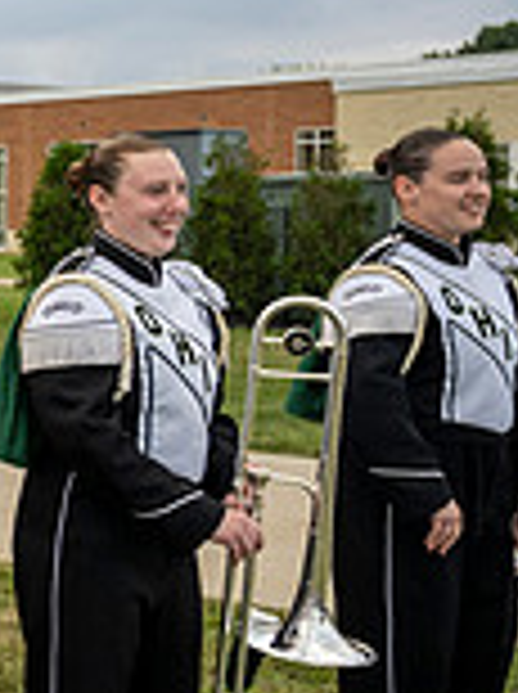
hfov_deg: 13.4
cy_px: 335
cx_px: -649
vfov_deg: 22.5
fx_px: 1741
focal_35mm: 87
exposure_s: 1/800
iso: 400
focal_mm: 24
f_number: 4
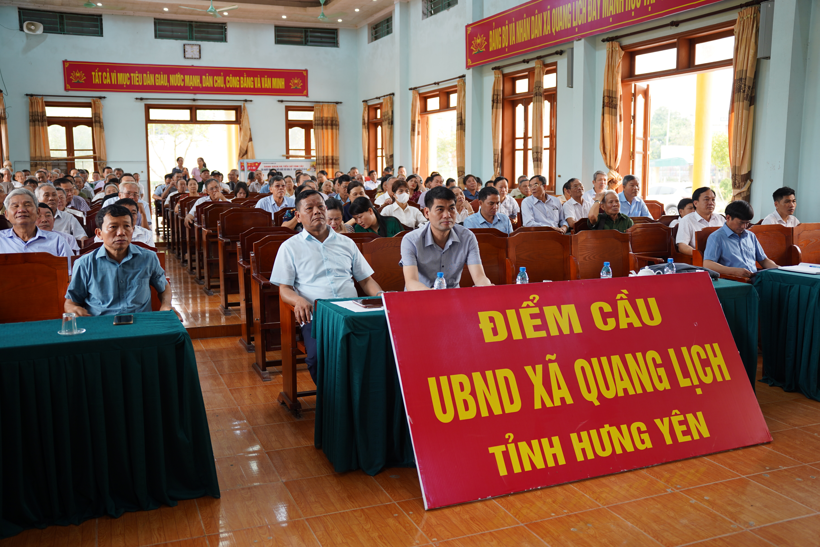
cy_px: 274
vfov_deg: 39.7
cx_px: 410
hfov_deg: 56.9
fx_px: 756
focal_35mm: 33
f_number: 2.8
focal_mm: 33.2
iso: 160
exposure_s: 1/40
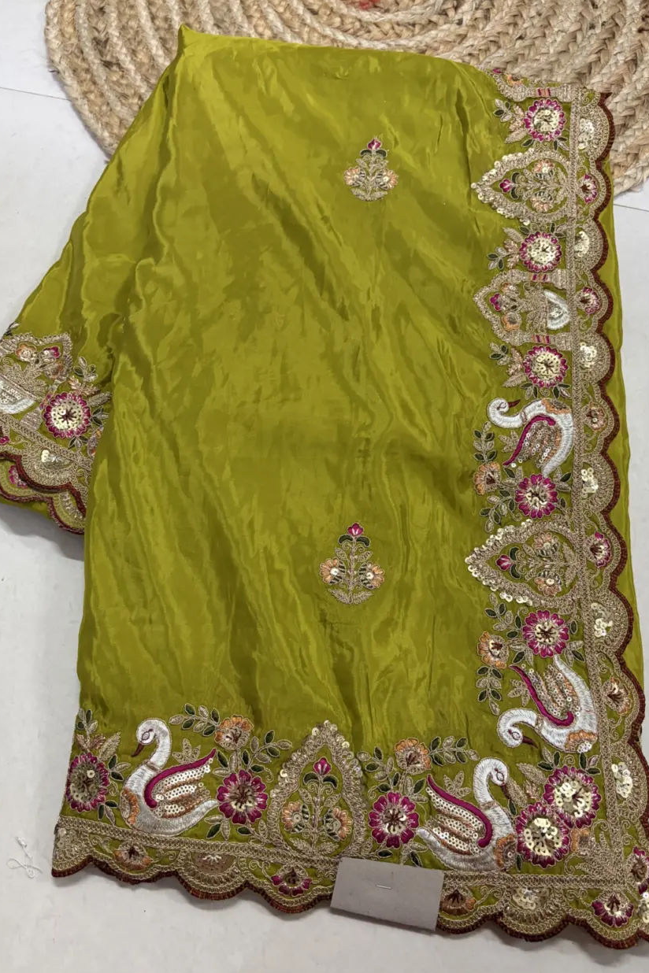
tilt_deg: -70.0
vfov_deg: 65.5
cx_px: 317
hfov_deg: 46.4
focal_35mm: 28
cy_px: 490
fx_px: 757
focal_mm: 5.96
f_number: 1.6
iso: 320
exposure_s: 1/50
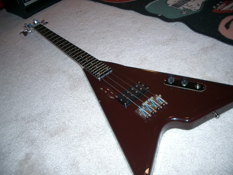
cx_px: 116
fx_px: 236
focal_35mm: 35
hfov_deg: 52.6
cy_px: 88
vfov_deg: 40.7
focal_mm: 5.8
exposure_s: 1/40
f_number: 2.6
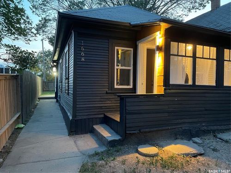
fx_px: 174
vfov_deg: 53.1
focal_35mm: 26
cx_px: 116
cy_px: 86
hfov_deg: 67.3
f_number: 1.6
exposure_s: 1/31
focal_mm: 4.2
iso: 640
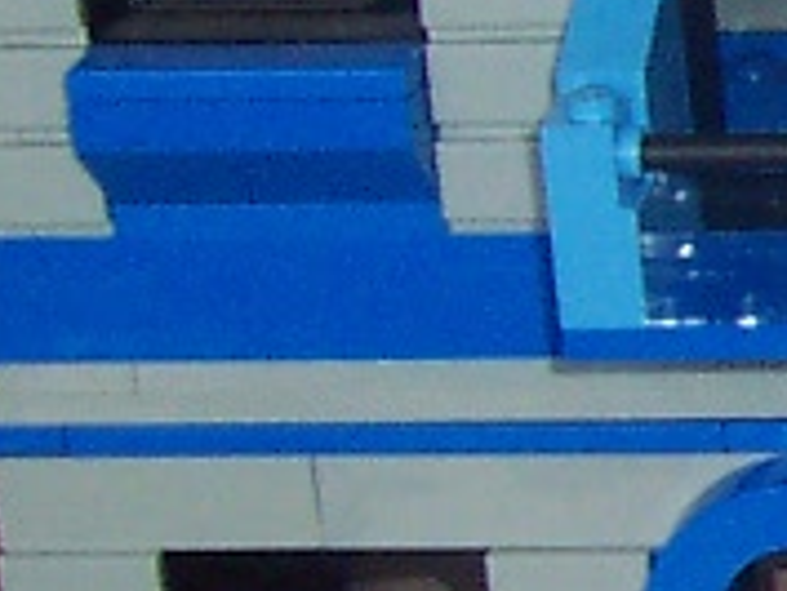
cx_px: 2263
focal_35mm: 251
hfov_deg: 7.1
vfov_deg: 5.9
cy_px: 298
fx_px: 5710
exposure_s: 1/60
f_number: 2.8
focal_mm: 5.6
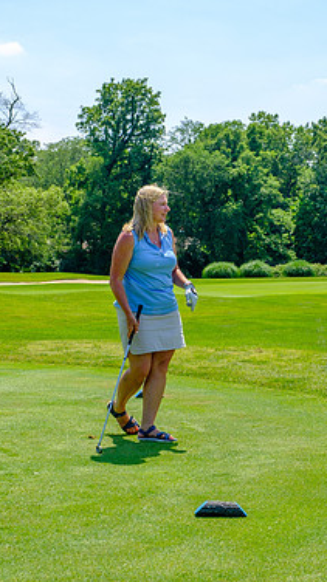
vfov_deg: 28.6
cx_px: 163
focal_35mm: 74
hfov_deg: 16.3
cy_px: 306
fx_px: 1143
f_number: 5.6
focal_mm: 39
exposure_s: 1/250
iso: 200
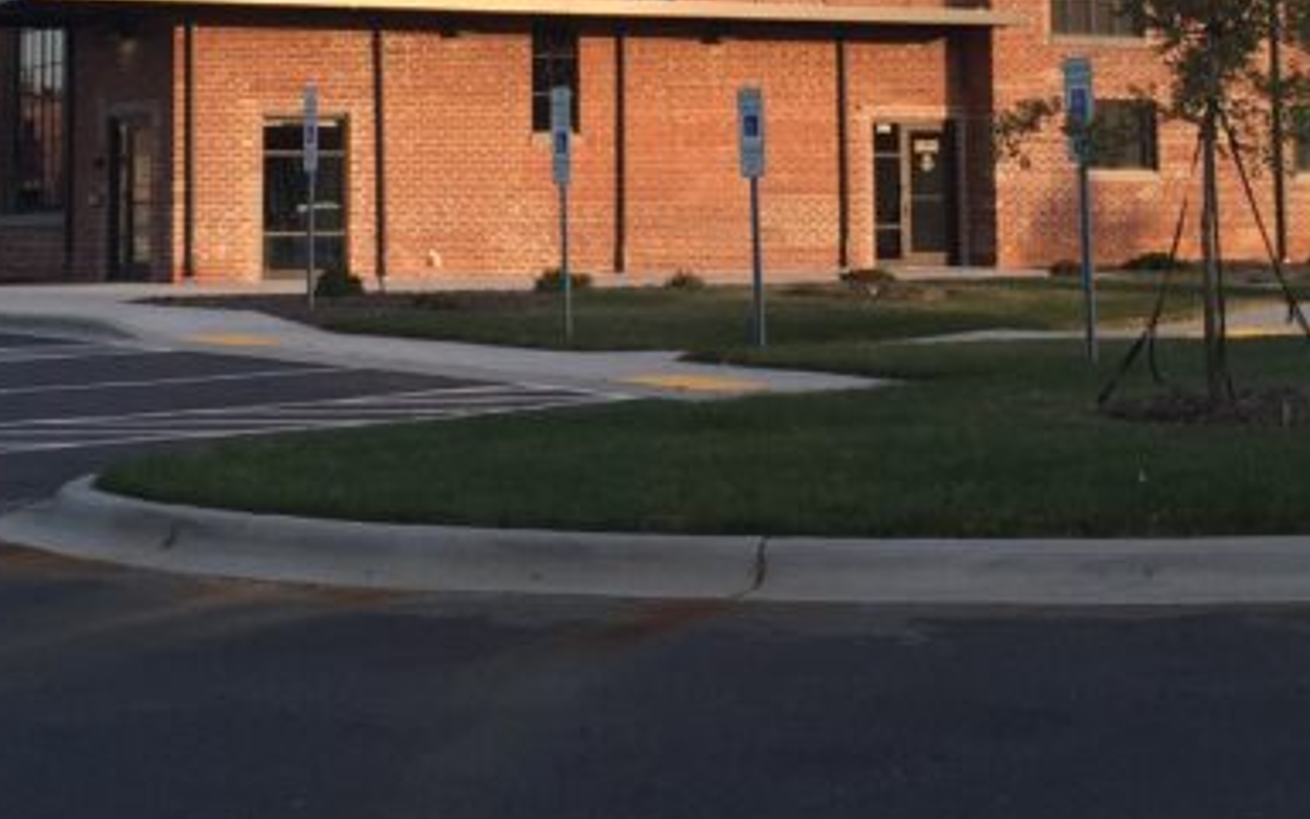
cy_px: -92
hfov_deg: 25.2
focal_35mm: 82
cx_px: 607
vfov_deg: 15.5
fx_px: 2928
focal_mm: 4.15
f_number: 2.2
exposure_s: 1/501
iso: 32
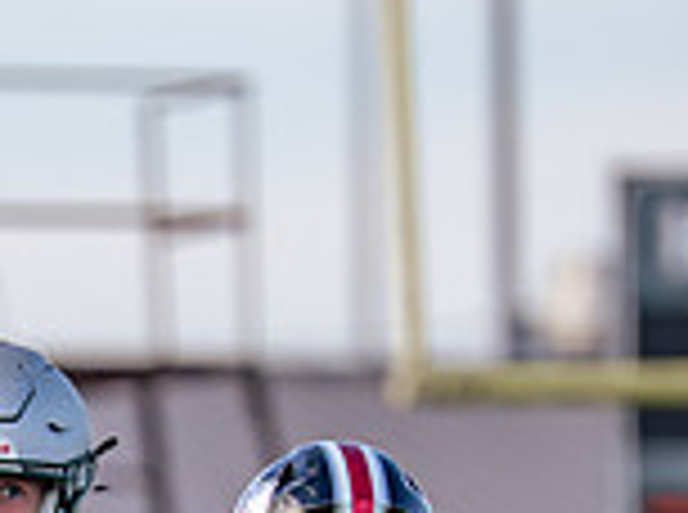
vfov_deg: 1.4
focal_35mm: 1095
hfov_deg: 1.8
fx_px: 21712
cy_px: 843
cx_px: -73
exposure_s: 1/2500
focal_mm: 200
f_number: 2.8
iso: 250
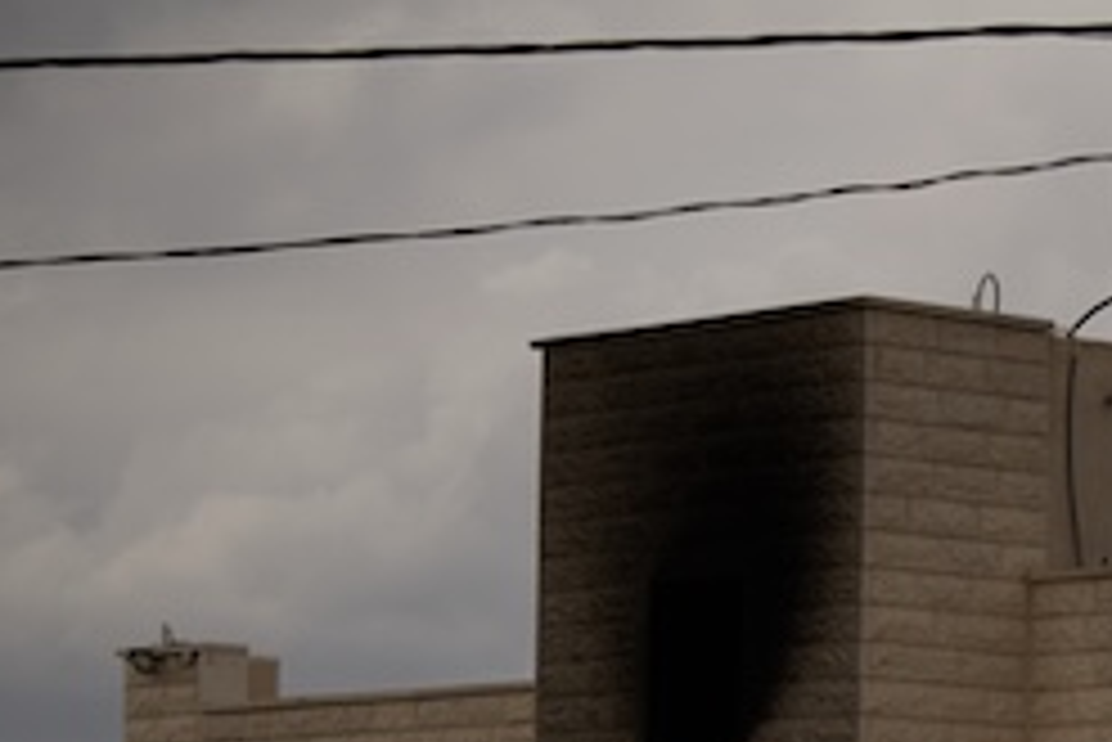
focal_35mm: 198
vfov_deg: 6.8
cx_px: 1400
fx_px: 6119
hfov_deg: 10.2
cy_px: 1126
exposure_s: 1/16000
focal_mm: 50
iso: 100
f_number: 1.6
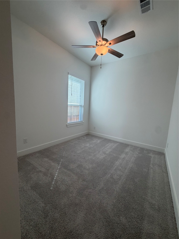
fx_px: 97
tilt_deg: -6.6
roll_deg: -3.4
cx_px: 90
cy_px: 120
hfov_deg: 85.7
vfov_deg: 102.1
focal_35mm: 14
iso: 100
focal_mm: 2.22
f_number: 2.2
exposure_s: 1/120
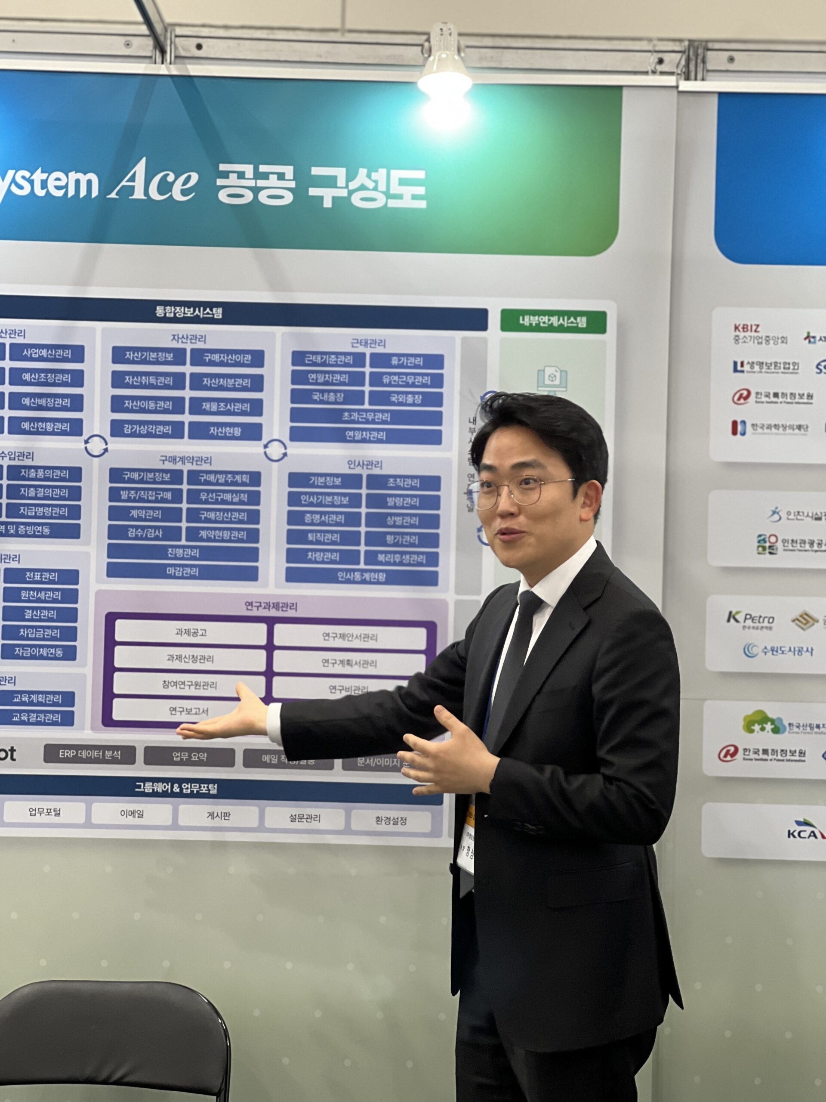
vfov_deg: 25.3
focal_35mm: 77
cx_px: 413
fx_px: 2450
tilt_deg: +0.6
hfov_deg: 19.1
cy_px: 551
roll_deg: -1.3
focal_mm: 9
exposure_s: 1/40
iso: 160
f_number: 2.8
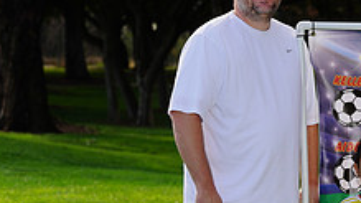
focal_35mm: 375
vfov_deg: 3.2
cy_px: 239
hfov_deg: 5.7
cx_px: 427
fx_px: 3588
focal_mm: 135
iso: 125
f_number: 8
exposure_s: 1/200
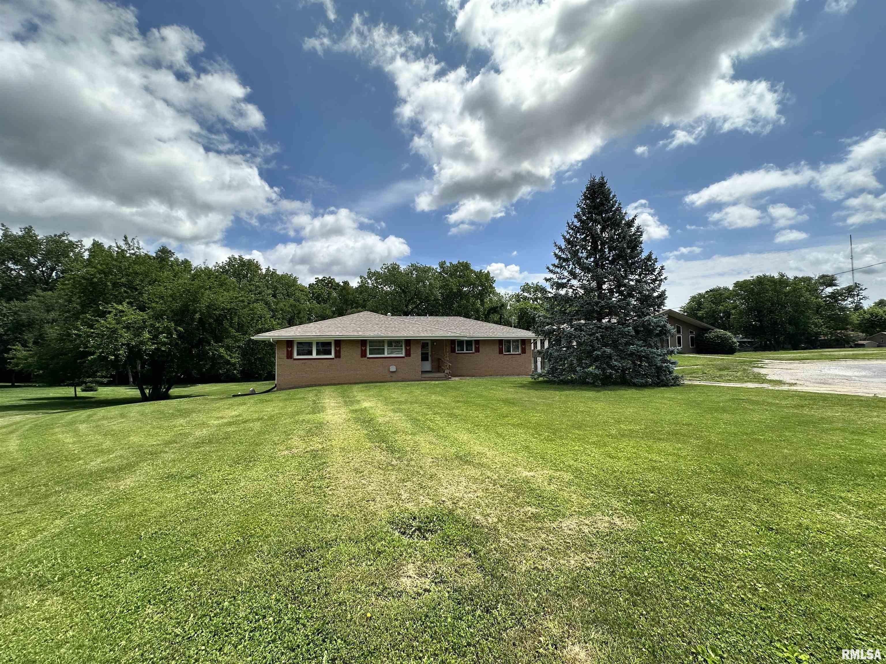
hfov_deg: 102.1
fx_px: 358
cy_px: 332
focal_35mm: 14
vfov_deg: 85.7
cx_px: 443
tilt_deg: +3.2
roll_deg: +0.2
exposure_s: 1/2451
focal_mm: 2.22
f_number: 2.2
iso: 50
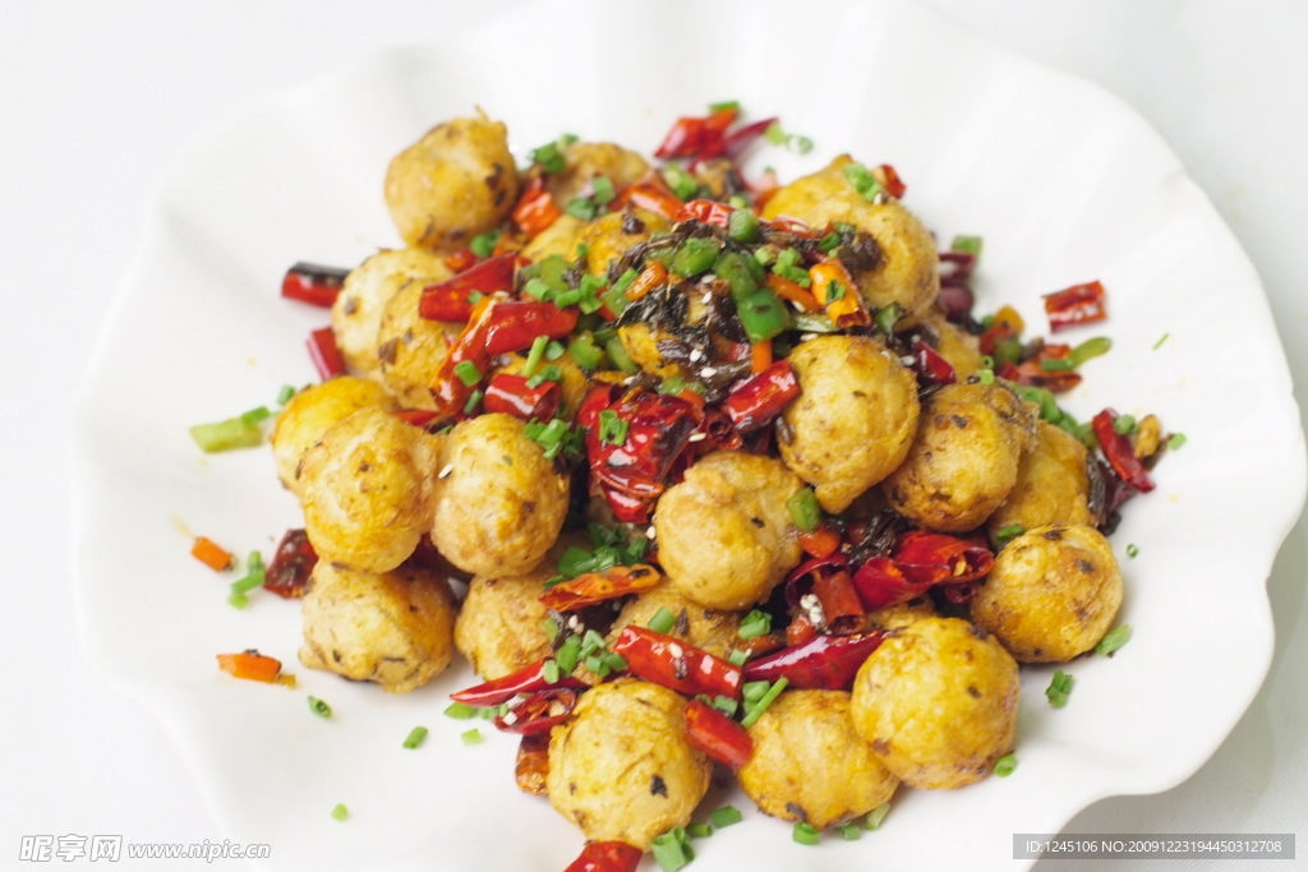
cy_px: 436
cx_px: 654
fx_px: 2725
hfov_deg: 27.0
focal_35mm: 75
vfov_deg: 18.2
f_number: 4.5
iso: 500
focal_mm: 50
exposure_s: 1/60
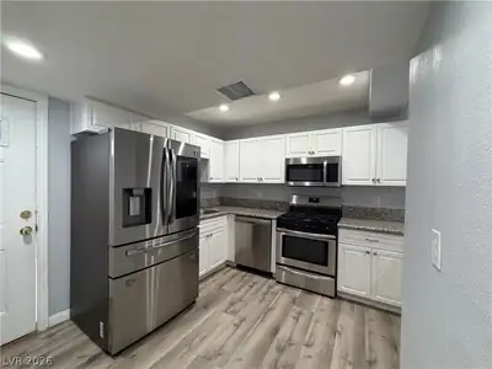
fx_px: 199
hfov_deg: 102.1
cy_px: 184
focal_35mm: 14
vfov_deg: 85.7
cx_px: 246
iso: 200
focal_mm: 2.22
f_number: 2.2
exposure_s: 1/60
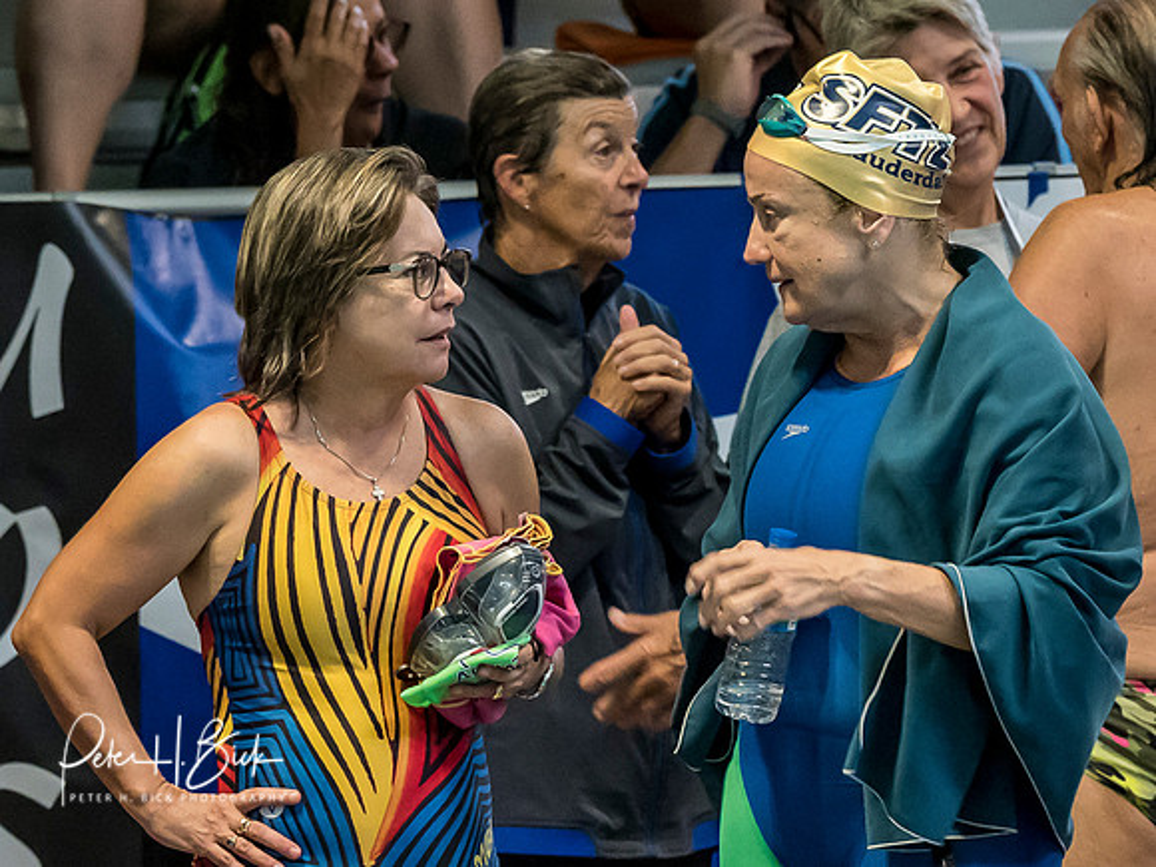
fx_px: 26393
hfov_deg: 2.5
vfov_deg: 1.9
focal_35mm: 790
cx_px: 621
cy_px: 347
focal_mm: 200
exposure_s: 1/200
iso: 3200
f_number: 5
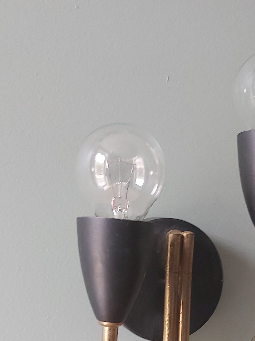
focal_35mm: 48
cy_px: 274
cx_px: 171
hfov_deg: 30.0
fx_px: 471
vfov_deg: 38.2
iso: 250
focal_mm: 3.92
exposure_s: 1/50
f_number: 1.7
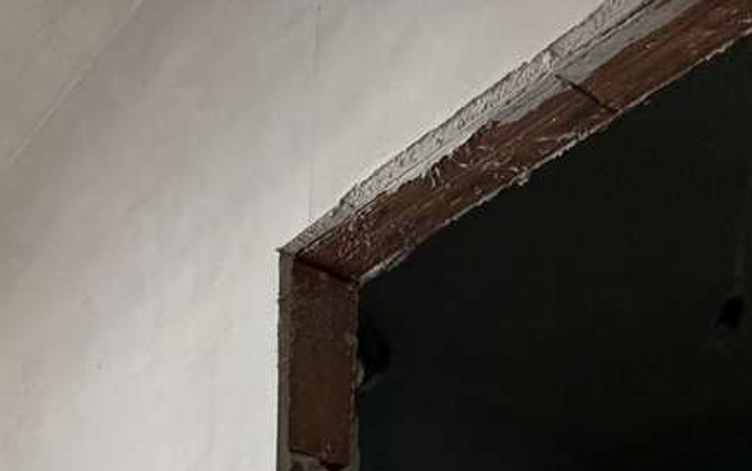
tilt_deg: -7.2
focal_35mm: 51
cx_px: 207
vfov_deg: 17.4
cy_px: 967
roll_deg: -2.8
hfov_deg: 38.7
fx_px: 1046
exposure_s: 1/106
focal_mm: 2.22
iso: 320
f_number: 2.2
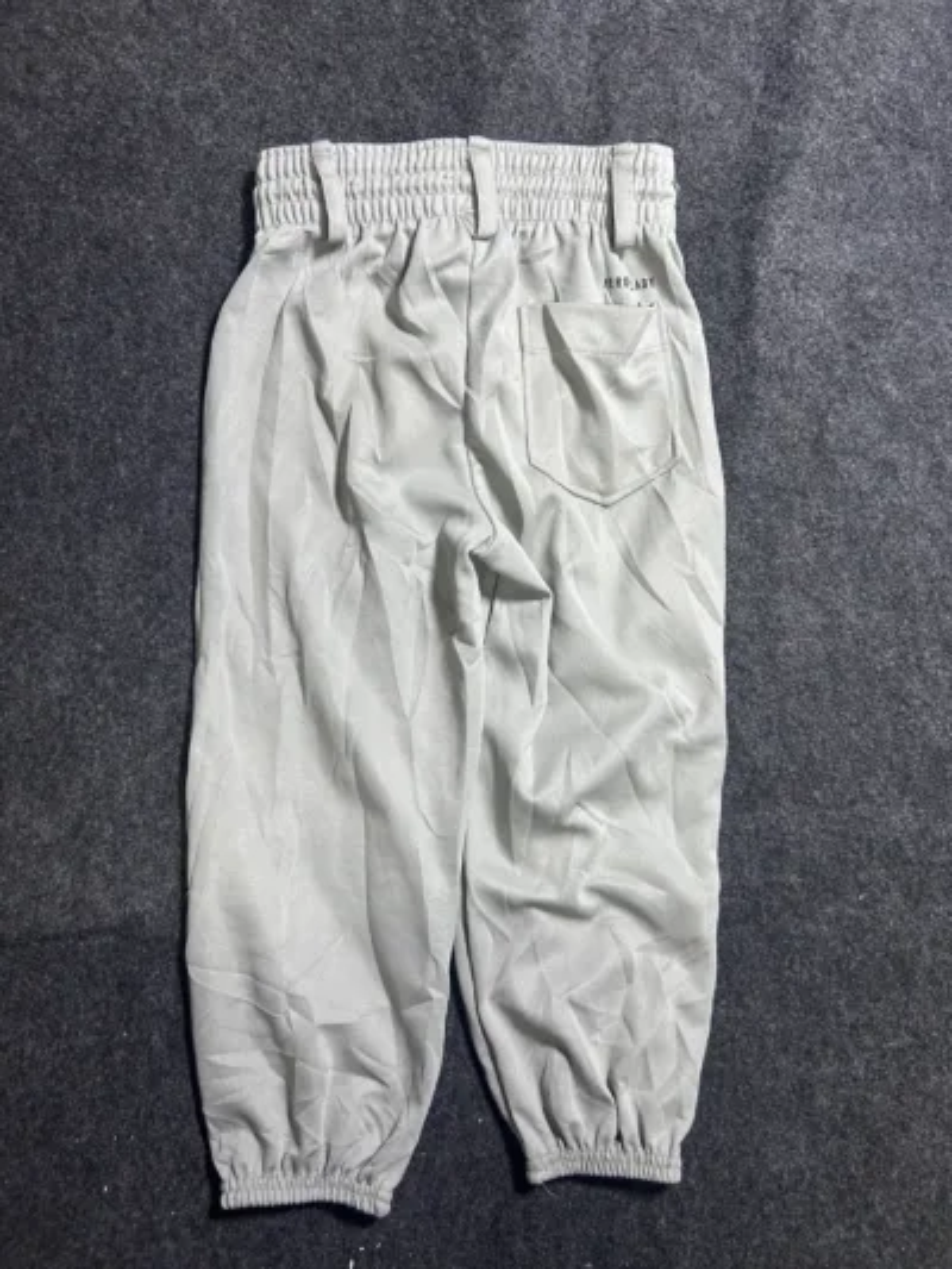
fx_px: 953
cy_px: 634
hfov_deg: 53.1
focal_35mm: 26
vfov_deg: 67.3
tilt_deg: -58.5
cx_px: 476
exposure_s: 1/50
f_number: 1.5
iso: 160
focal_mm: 5.7
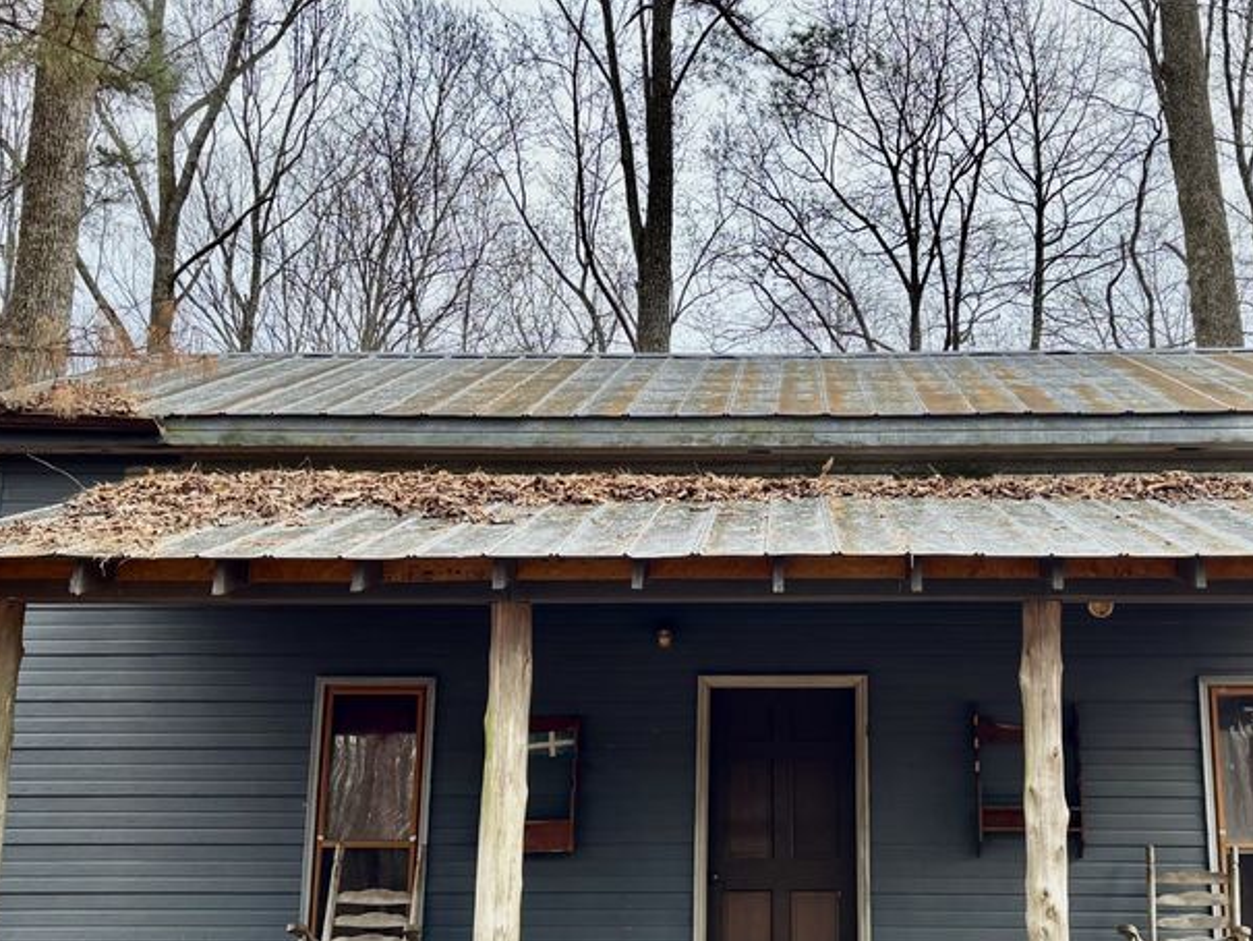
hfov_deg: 42.7
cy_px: 560
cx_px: 748
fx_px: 1593
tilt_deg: +12.1
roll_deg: -0.5
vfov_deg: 32.8
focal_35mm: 44
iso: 50
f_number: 1.6
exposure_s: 1/172
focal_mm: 5.96
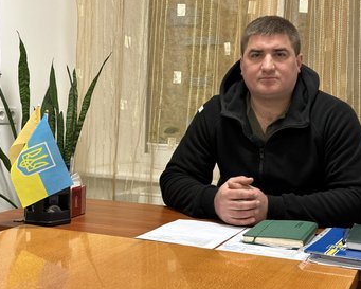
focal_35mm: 55
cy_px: 136
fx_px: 588
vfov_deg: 27.6
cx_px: 188
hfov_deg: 34.1
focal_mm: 6.86
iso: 160
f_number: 1.78
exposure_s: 1/50
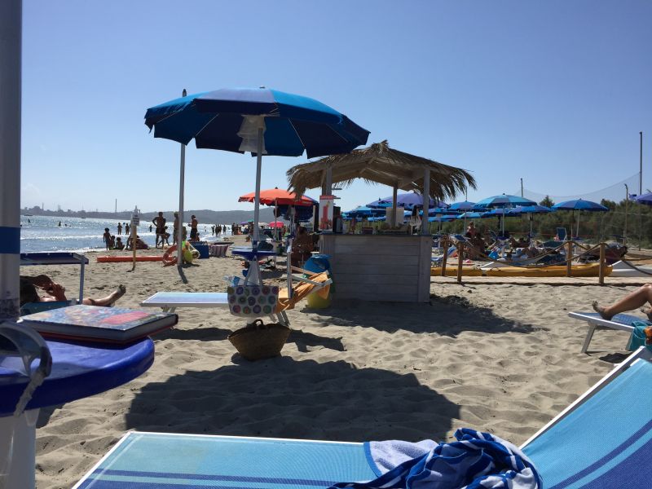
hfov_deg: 61.7
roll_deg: -3.7
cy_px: 244
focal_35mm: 29
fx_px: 546
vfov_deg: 48.2
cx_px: 326
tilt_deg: -1.7
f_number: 2.2
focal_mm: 4.15
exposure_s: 1/3968
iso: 32
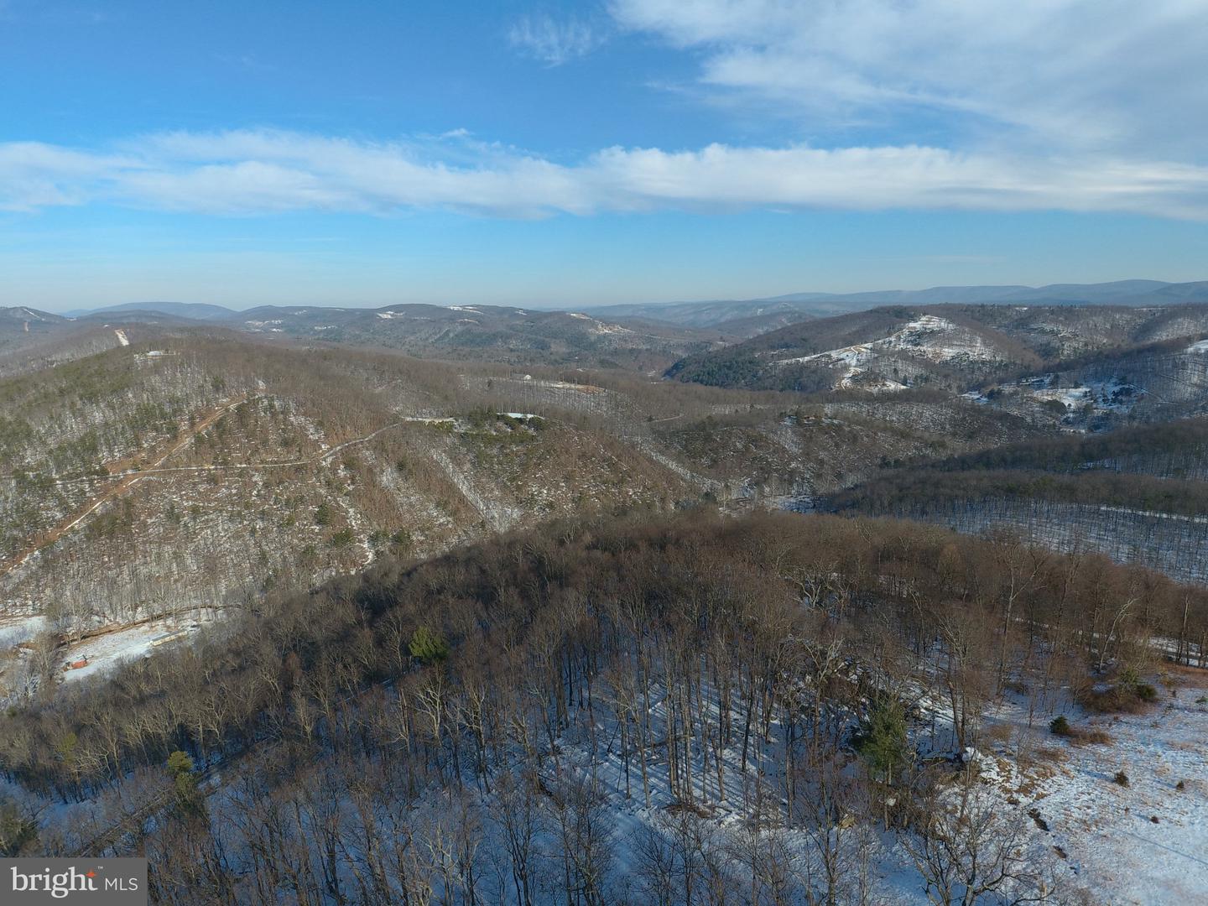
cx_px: 604
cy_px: 453
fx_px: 593
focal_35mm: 17
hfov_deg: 91.0
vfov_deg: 74.7
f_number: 2.8
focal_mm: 3.15
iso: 100
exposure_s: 1/1089
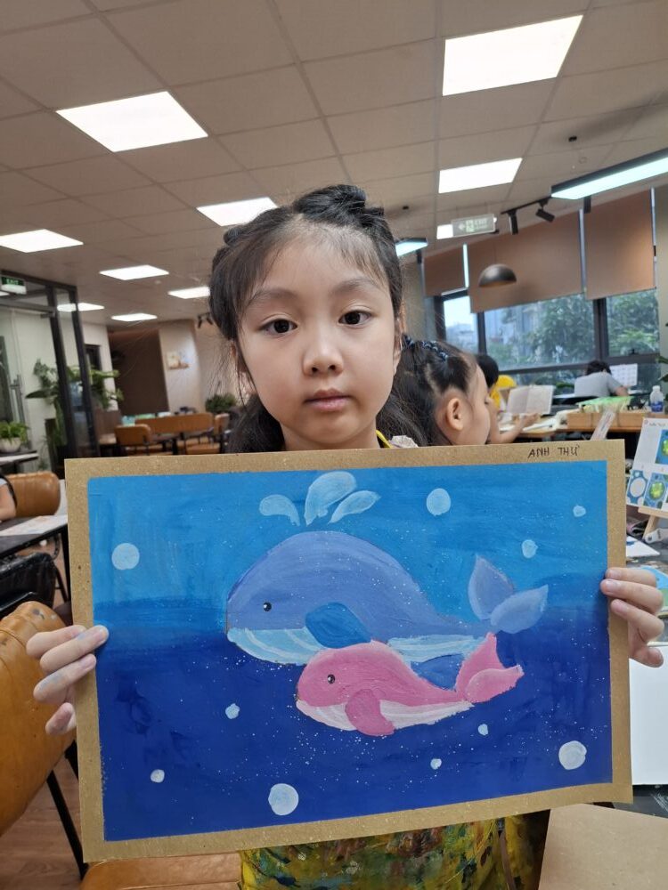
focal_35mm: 23
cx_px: 334
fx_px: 592
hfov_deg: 58.9
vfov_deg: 73.9
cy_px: 445
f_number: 1.8
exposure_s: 1/100
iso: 64
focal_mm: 5.54
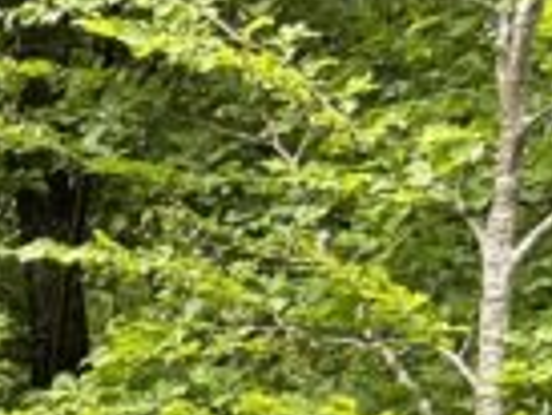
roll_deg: +0.5
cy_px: 1189
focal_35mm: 194
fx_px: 3096
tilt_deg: -5.9
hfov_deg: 9.3
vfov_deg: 7.0
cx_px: -689
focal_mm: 5.7
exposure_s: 1/791
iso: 50
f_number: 1.5
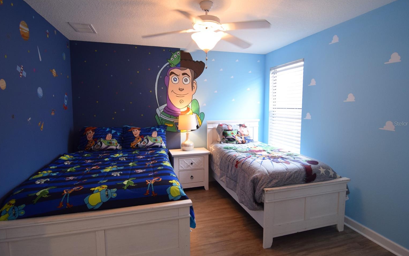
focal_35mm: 18
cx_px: 206
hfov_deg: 92.6
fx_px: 195
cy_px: 123
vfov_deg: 66.4
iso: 640
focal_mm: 11
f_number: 4
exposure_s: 1/60
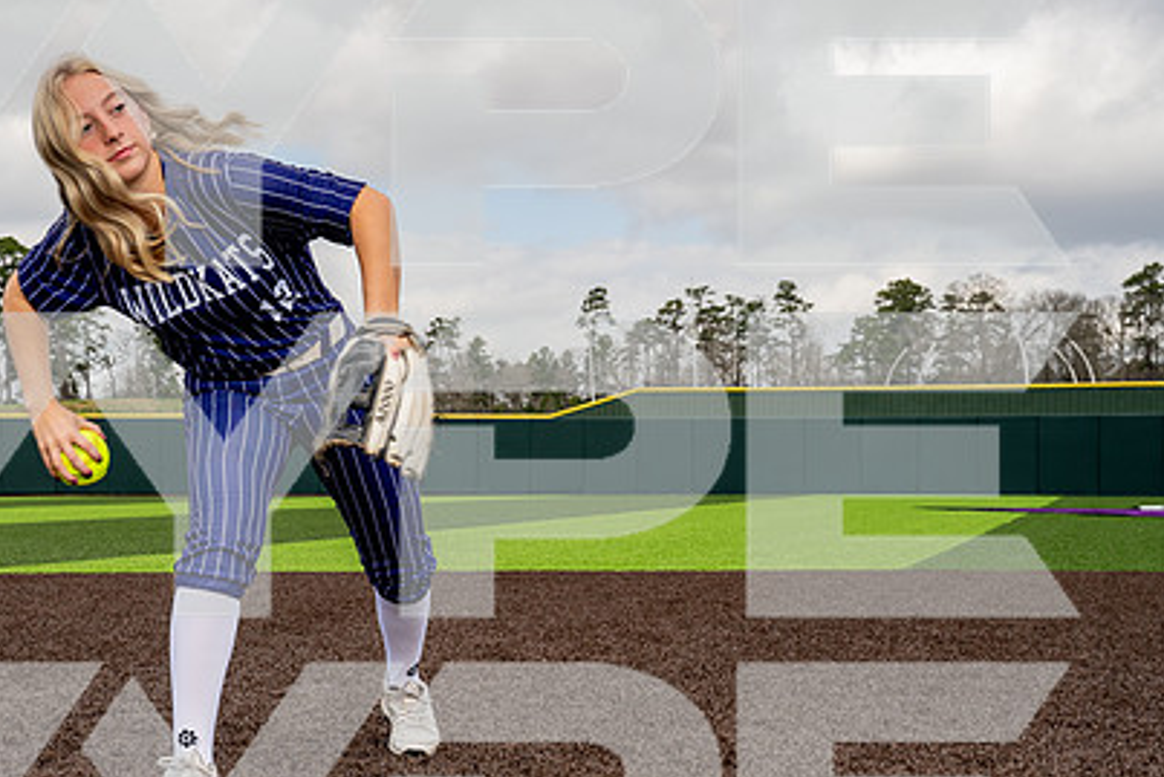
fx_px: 1682
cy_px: 466
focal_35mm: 52
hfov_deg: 37.6
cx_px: 344
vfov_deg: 26.0
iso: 100
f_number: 8
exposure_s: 1/250
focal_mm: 35
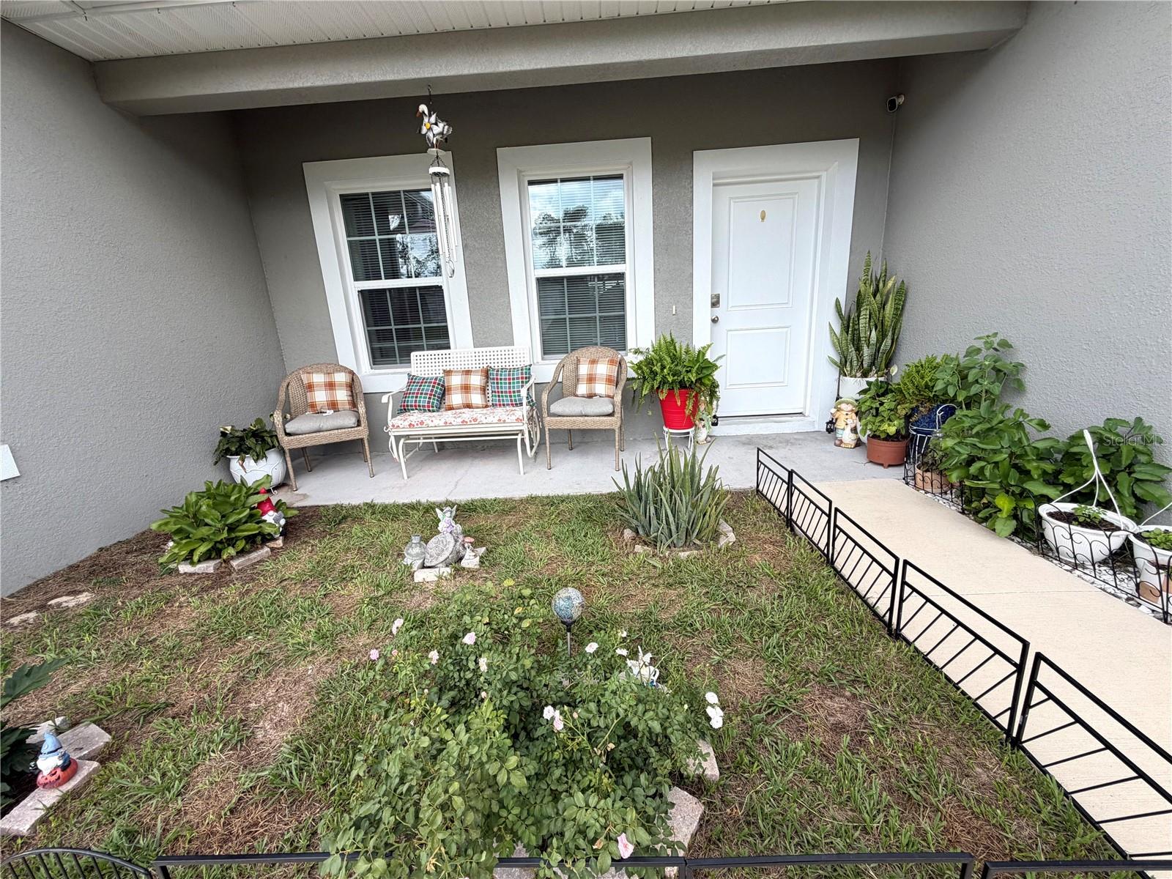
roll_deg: +3.6
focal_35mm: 14
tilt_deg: -14.9
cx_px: 586
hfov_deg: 102.1
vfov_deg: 85.7
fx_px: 474
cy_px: 440
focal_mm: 2.22
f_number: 2.2
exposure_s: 1/502
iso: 64
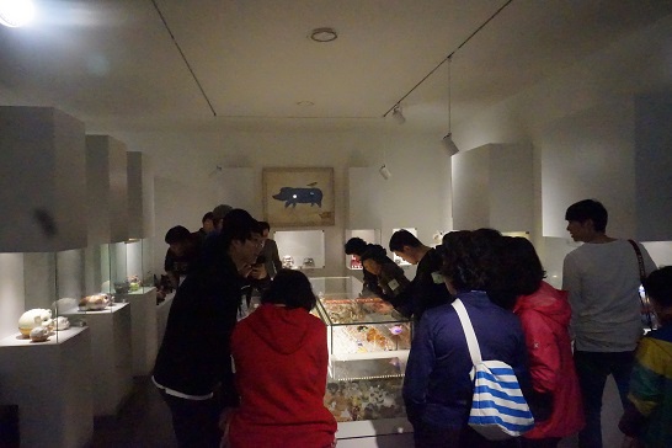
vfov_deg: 53.1
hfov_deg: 73.7
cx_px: 336
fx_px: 448
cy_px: 224
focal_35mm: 24
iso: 16000
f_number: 8
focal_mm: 16
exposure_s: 1/500
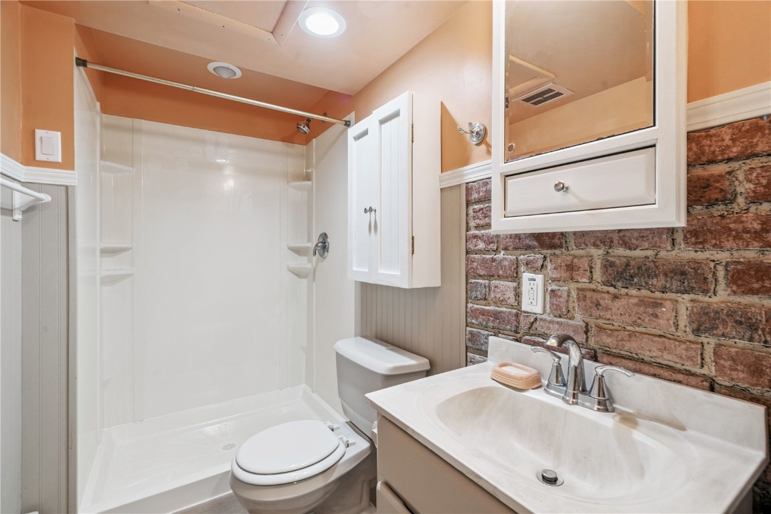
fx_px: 343
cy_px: 257
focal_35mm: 16
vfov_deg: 73.7
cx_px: 386
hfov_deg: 96.7
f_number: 10
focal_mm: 16
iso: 400
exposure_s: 1/4
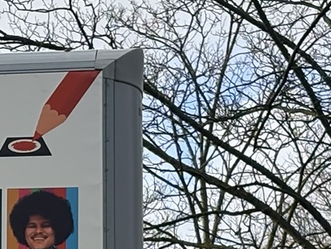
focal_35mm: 256
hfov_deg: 7.7
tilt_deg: +9.1
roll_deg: +0.2
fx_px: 2449
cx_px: -55
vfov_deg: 5.7
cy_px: 427
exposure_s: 1/2012
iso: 50
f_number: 1.6
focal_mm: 5.96
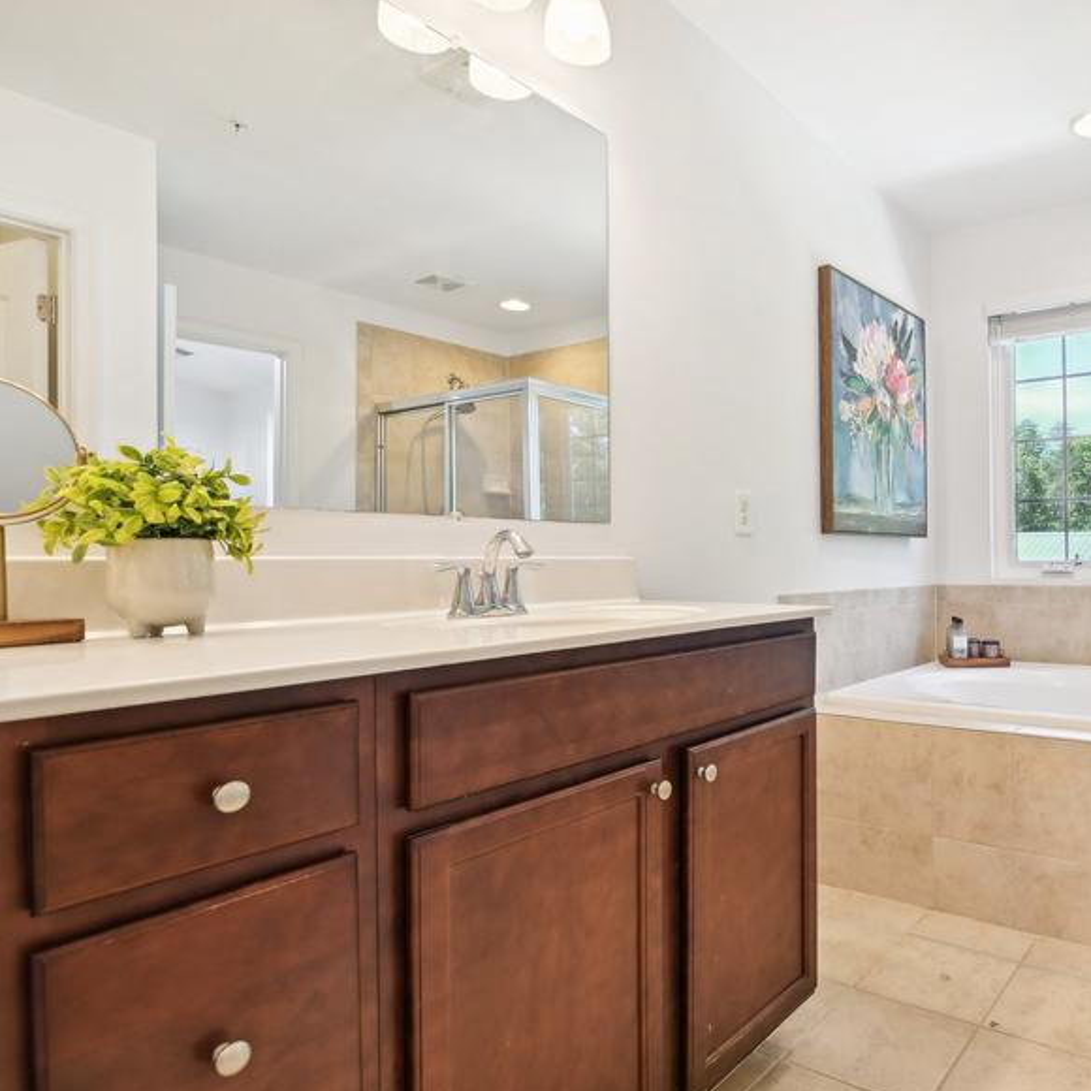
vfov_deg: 72.0
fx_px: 749
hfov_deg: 67.8
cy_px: 595
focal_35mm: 21
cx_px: 811
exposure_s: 1/13
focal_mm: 14
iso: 400
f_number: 8
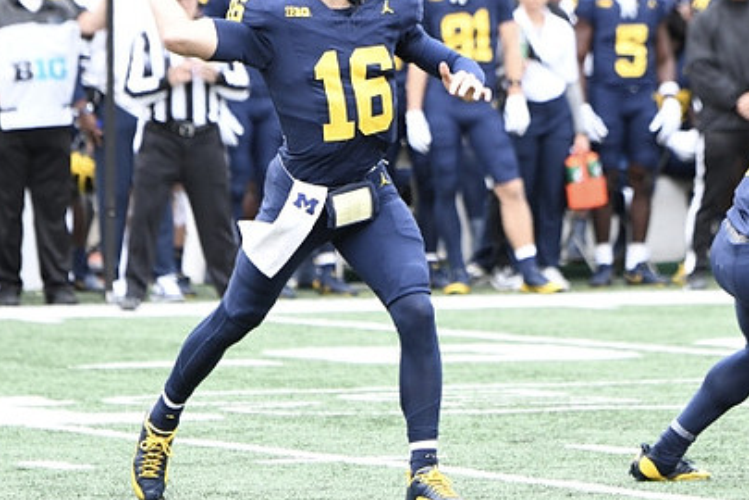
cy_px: 223
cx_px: 405
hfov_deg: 4.4
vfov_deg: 3.0
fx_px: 9653
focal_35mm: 464
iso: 1600
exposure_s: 1/1250
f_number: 5.6
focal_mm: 270
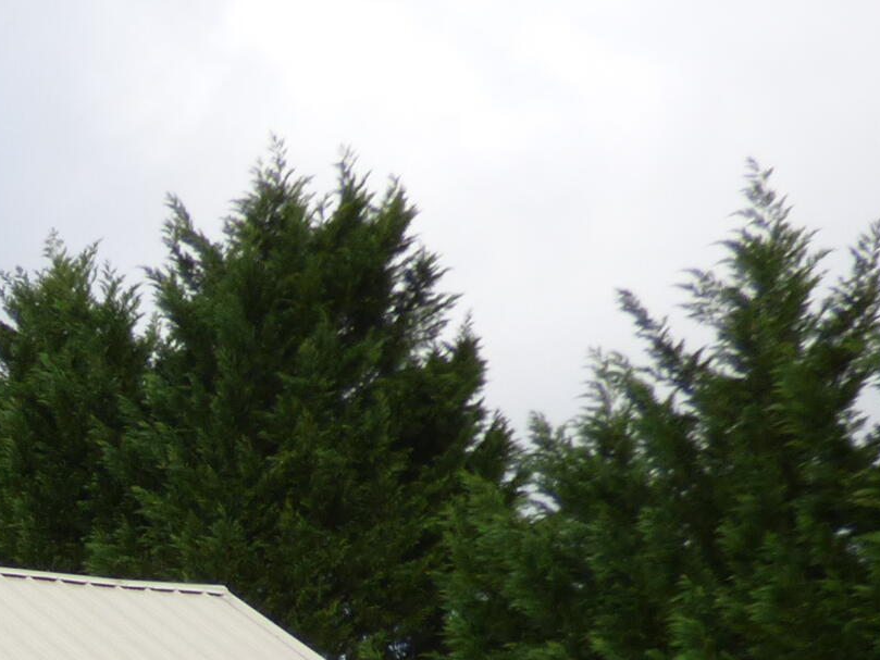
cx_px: -383
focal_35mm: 115
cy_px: 1187
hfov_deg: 15.9
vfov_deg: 11.9
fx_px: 2924
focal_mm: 5.53
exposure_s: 1/640
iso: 100
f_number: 3.3
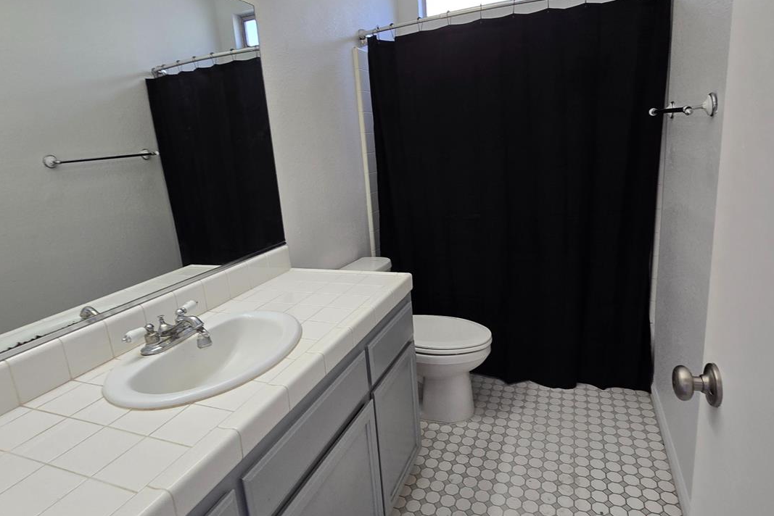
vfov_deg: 64.6
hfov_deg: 86.9
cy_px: 249
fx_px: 409
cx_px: 395
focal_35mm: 19
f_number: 2.2
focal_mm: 2.2
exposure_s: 1/60
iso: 80
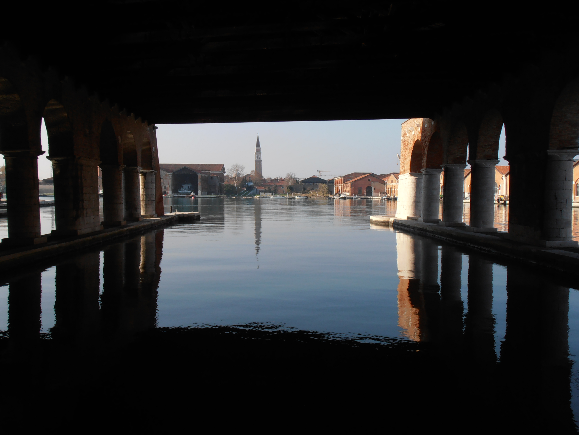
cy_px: 218
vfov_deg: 38.7
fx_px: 619
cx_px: 290
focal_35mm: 37
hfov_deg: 50.1
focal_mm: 6.61
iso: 80
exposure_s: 1/800
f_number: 3.9
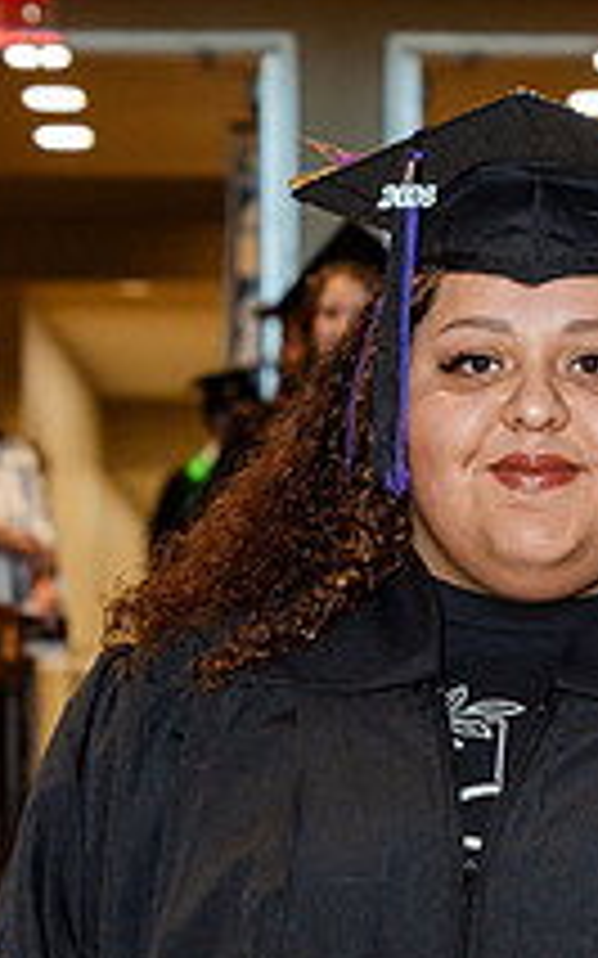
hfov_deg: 6.7
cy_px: 1174
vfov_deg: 10.6
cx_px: 533
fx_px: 5062
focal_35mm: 194
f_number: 4.5
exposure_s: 1/160
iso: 3200
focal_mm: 70
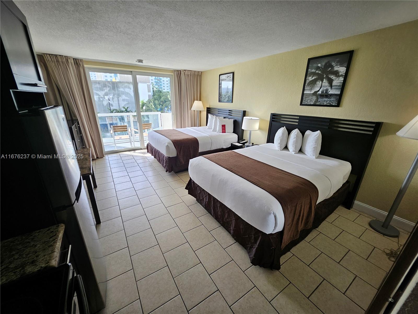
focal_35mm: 13
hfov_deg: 106.2
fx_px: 157
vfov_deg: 89.9
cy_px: 157
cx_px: 209
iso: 40
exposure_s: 1/60
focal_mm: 1.74
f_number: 2.2
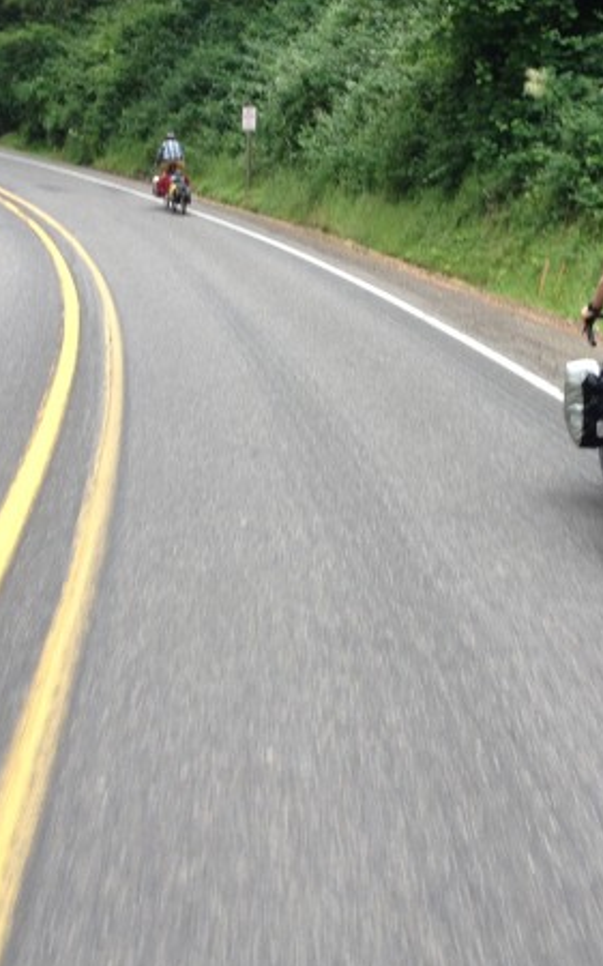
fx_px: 1737
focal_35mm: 66
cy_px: 401
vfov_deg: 31.0
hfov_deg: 19.7
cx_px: 373
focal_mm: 4.28
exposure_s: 1/140
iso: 50
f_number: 2.4
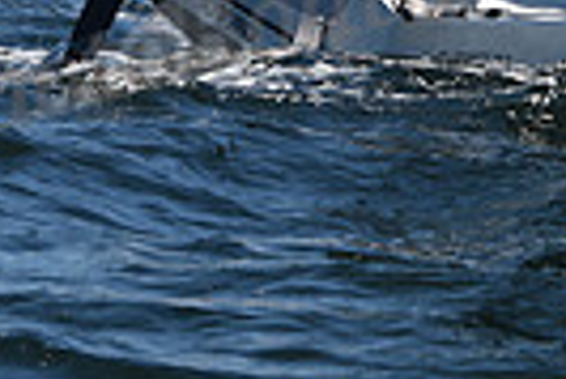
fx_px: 4800
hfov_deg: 6.7
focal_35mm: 305
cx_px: 732
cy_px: -241
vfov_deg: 4.5
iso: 200
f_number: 5.6
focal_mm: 70
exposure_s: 1/800
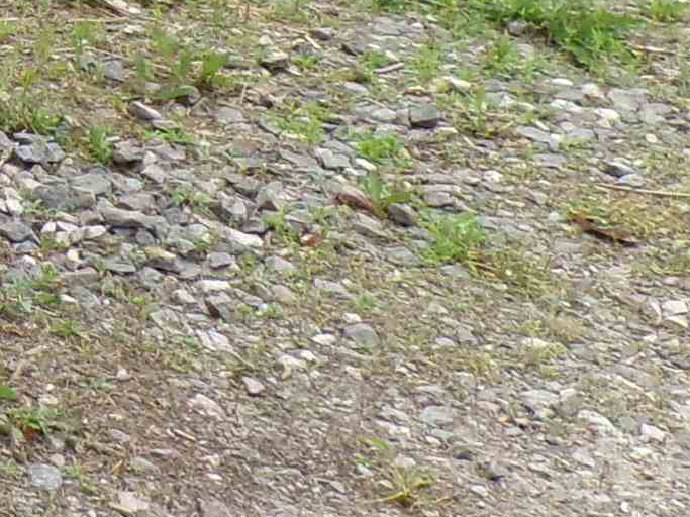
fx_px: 2332
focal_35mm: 117
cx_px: -727
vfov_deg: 11.7
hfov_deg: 14.0
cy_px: -423
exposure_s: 1/200
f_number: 7.52
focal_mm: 4.7
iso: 200
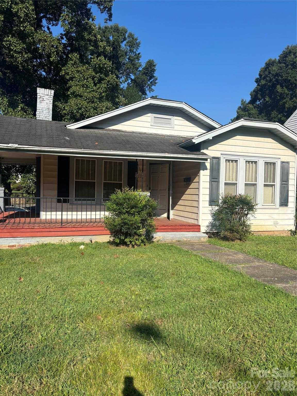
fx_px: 297
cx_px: 148
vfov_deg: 67.3
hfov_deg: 53.1
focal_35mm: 26
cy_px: 198
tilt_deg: -1.5
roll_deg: -1.3
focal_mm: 5.96
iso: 50
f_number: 1.6
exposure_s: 1/3021
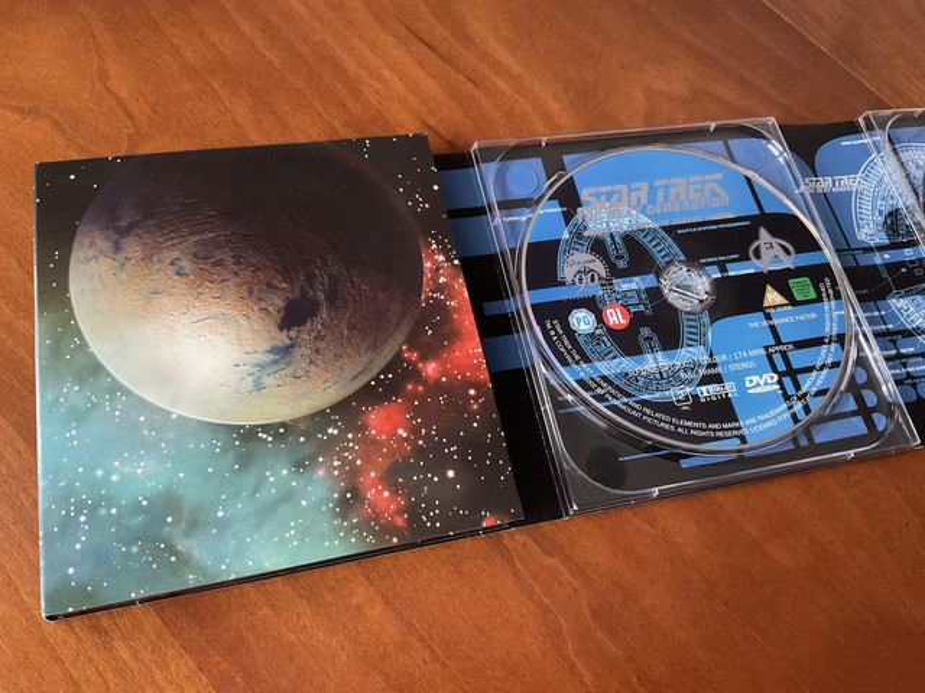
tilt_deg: -63.1
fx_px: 775
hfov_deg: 61.7
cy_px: 346
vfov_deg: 48.2
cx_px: 462
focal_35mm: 29
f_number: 1.8
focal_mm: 3
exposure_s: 1/30
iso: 400
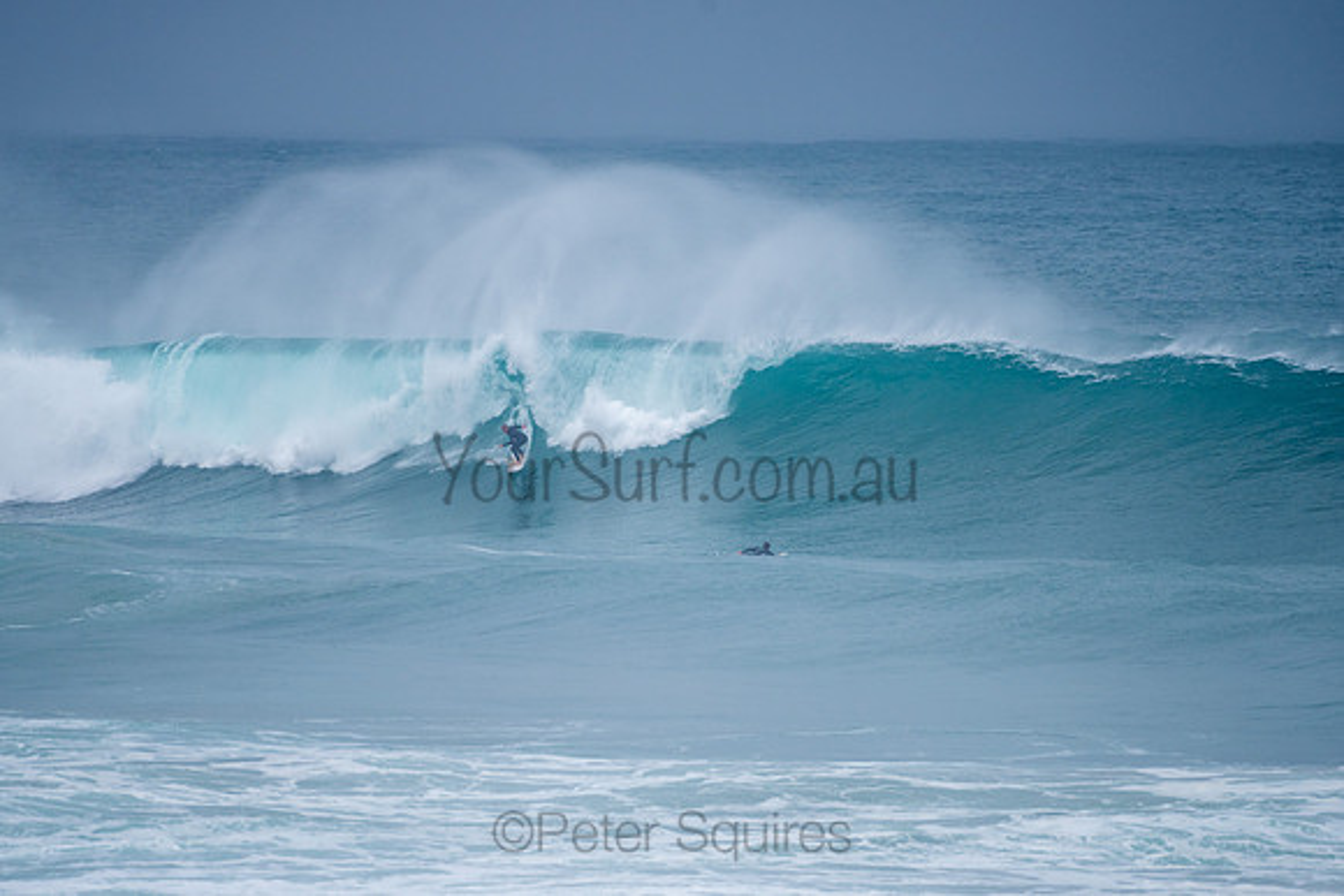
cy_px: 415
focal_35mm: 613
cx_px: 644
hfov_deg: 3.4
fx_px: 22898
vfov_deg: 2.2
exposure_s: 1/1250
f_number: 5.6
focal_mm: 500
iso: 180
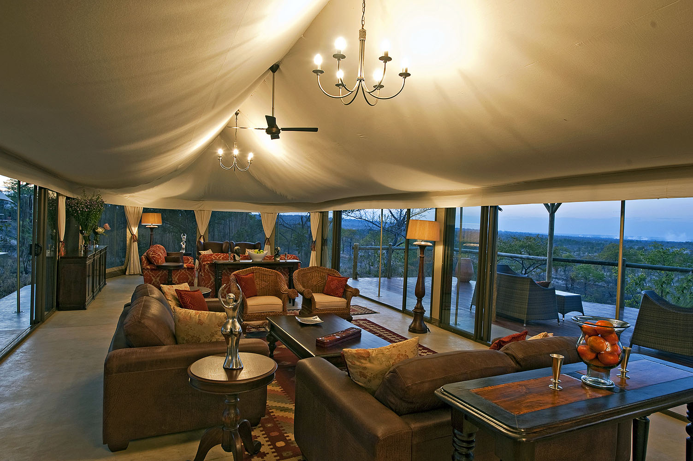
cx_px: 346
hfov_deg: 81.2
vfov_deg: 59.4
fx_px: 404
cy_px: 230
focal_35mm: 21
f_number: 7.1
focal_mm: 21
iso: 400
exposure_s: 1/1.67
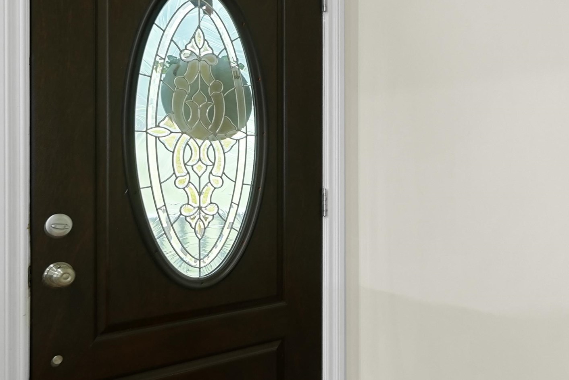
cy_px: 160
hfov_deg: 47.1
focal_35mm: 37
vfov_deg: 35.9
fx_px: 585
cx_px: 503
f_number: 10
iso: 2000
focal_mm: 17
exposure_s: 2
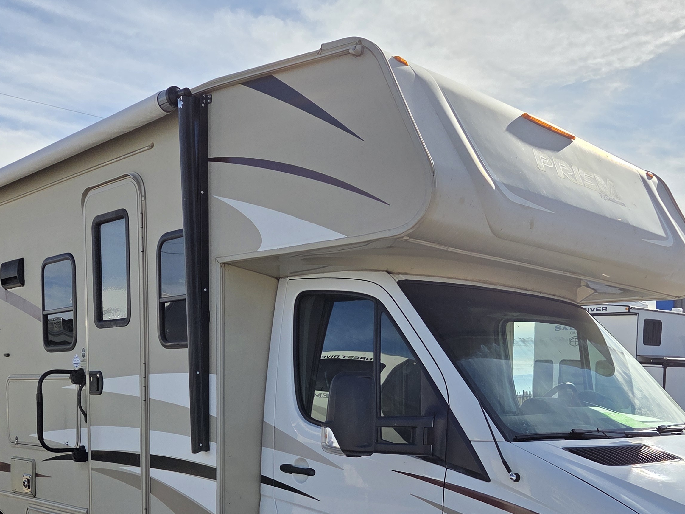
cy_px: 441
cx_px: 377
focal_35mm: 40
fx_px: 792
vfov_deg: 34.4
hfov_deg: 46.7
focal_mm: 5.4
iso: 80
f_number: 1.8
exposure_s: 1/7891
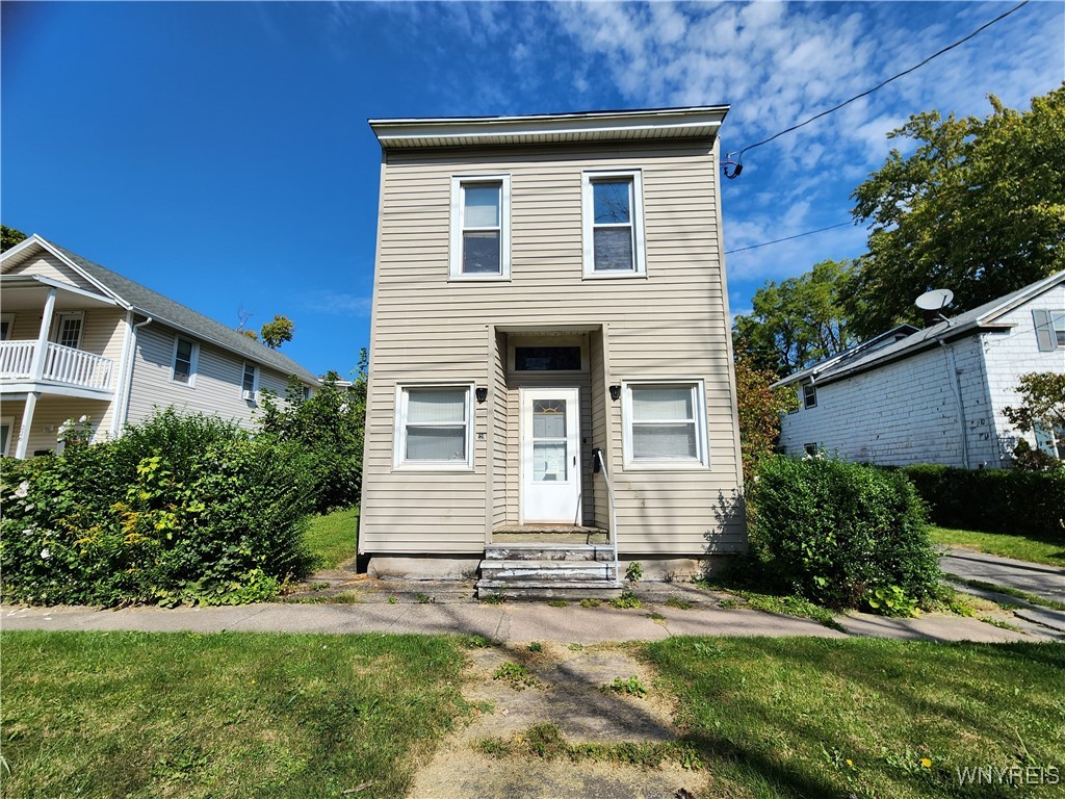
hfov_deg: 106.2
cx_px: 532
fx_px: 400
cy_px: 400
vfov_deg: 89.9
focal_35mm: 13
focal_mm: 2.2
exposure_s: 1/2371
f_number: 2.2
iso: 50
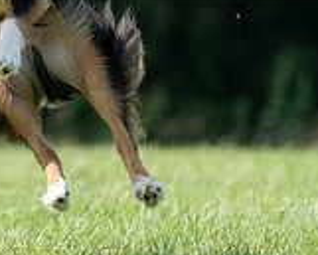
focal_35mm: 1279
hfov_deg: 1.5
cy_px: -37
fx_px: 12045
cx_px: 67
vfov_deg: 1.2
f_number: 6.3
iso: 1600
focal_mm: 379
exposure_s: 1/4000
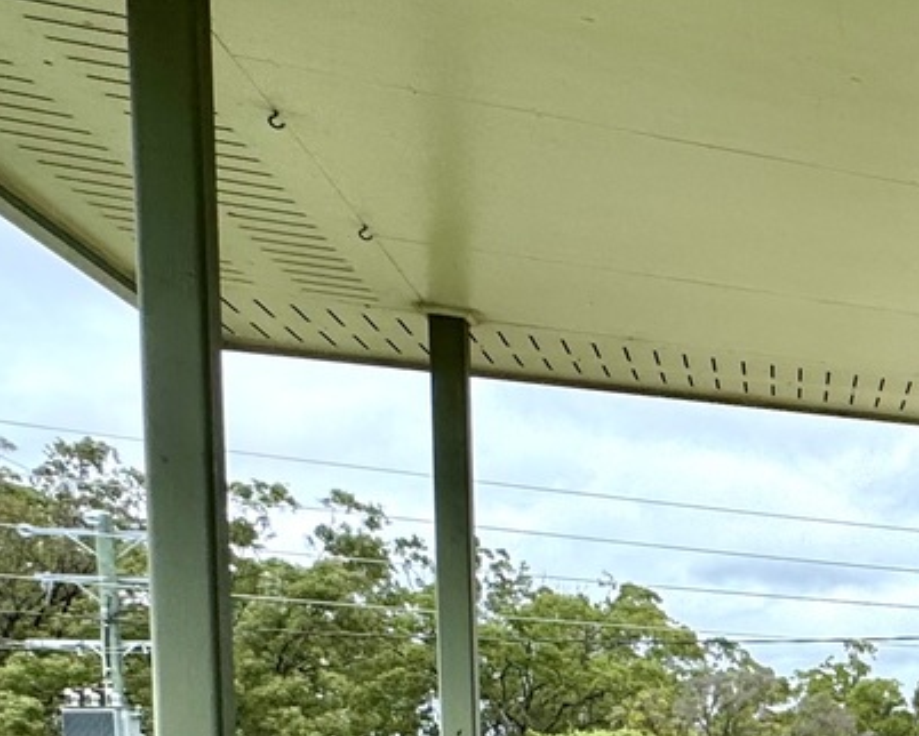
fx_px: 1388
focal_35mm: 51
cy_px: 824
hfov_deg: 24.1
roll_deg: +1.7
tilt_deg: -1.0
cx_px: 1527
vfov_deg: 27.1
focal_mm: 2.22
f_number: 2.2
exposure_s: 1/1160
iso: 50
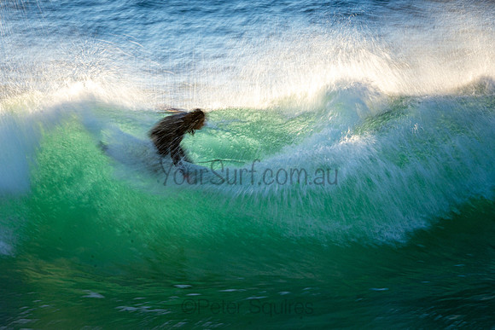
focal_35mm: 898
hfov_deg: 2.3
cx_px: 255
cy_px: 167
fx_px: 12348
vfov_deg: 1.5
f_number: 22
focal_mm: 500
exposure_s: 1/20
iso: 100
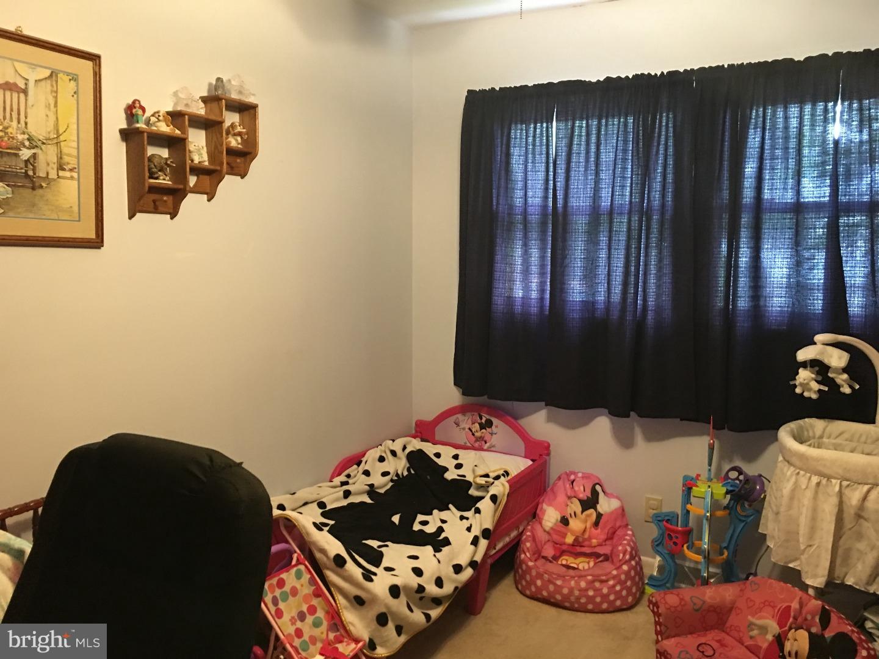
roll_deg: -0.2
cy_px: 330
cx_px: 440
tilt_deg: -5.4
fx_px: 736
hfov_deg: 61.7
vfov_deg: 48.2
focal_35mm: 29
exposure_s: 1/4
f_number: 2.2
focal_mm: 4.15
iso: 50
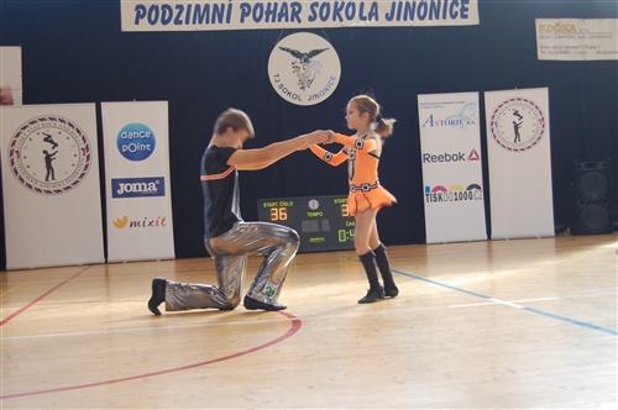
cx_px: 309
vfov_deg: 28.0
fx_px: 823
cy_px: 205
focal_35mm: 48
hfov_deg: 41.2
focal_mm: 32
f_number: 4.5
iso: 400
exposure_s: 1/50
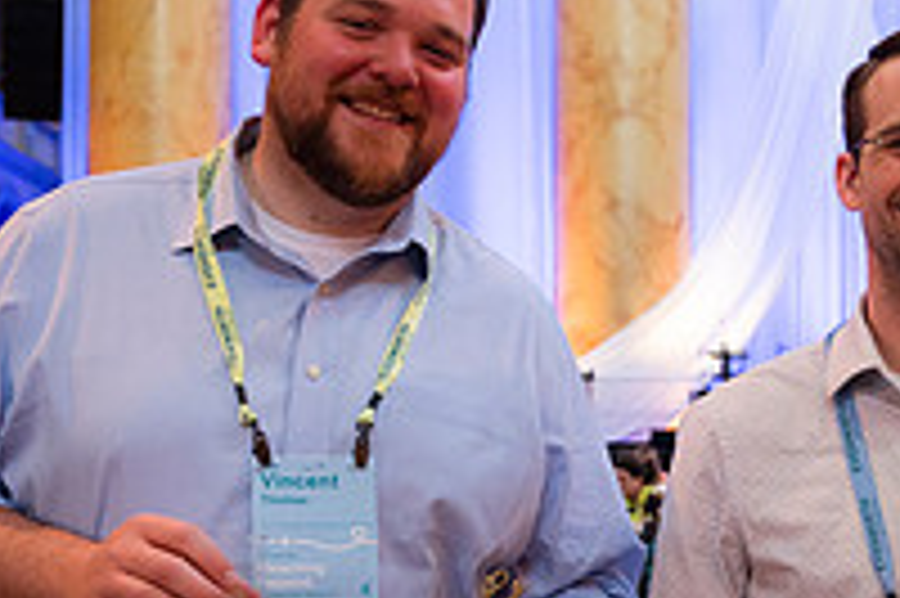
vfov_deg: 15.8
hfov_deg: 22.8
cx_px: 891
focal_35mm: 86
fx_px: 2148
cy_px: 434
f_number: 4
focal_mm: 29.5
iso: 800
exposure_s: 1/100
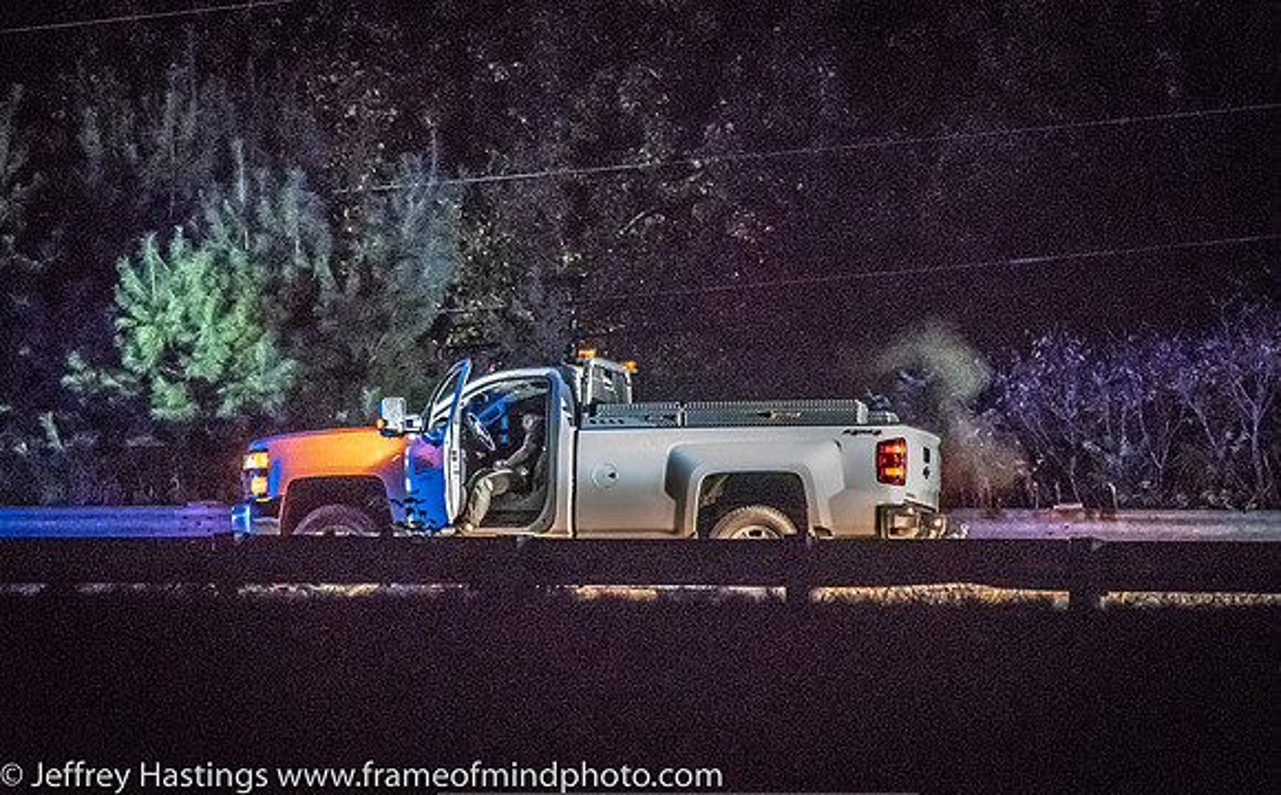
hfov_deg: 12.1
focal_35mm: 174
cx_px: 651
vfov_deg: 7.5
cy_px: 425
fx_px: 6050
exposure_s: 1/60
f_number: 4.5
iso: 16000
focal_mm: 105
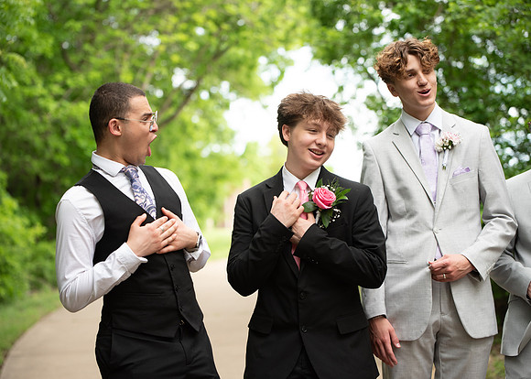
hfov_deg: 22.1
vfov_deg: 15.9
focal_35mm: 90
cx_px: 266
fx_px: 1357
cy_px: 190
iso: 500
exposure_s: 1/640
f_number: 2.8
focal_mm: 86
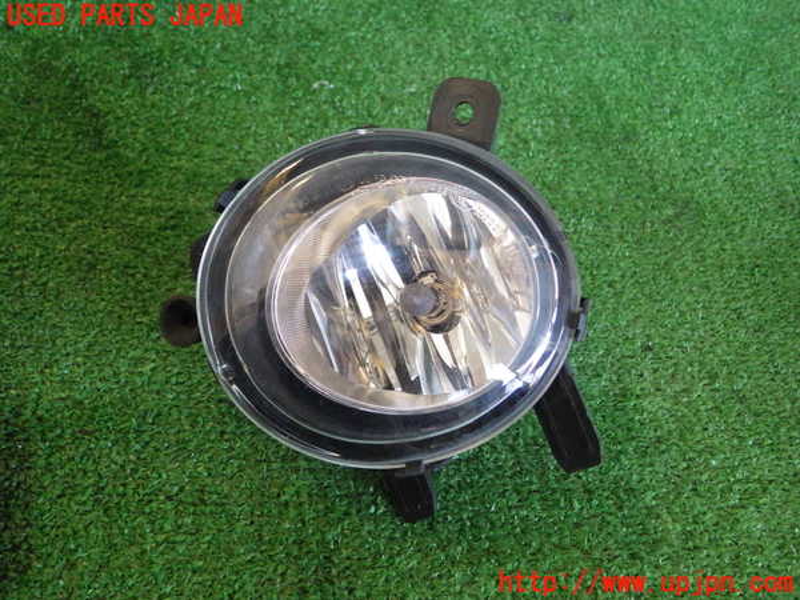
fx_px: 716
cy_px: 300
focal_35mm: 31
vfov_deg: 45.4
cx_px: 400
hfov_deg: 58.4
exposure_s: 1/50
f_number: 2.3
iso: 800
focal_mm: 5.5
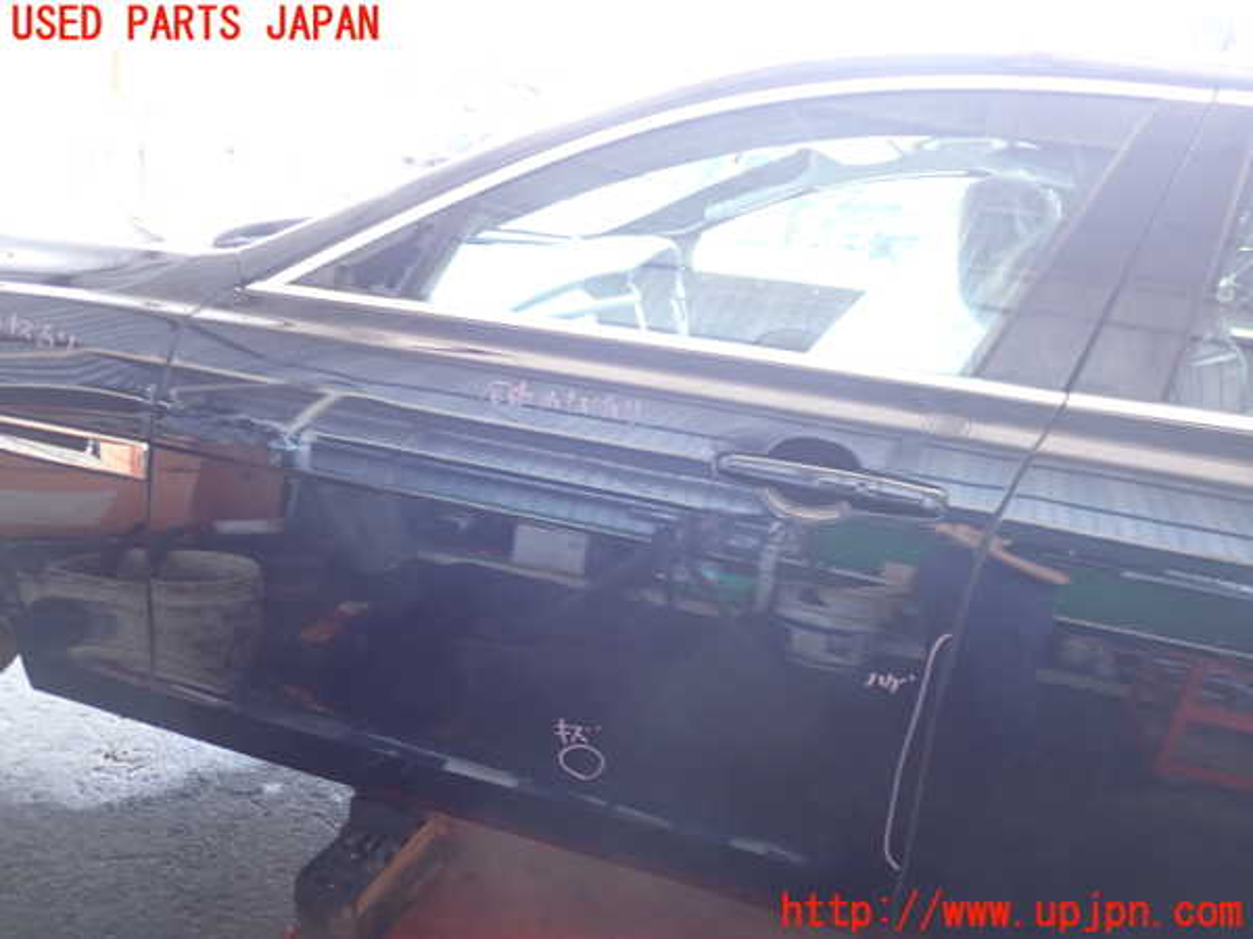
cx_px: 626
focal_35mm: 30
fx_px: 1086
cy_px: 470
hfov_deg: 60.0
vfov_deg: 46.8
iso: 200
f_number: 2.3
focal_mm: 5.4
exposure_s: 1/30
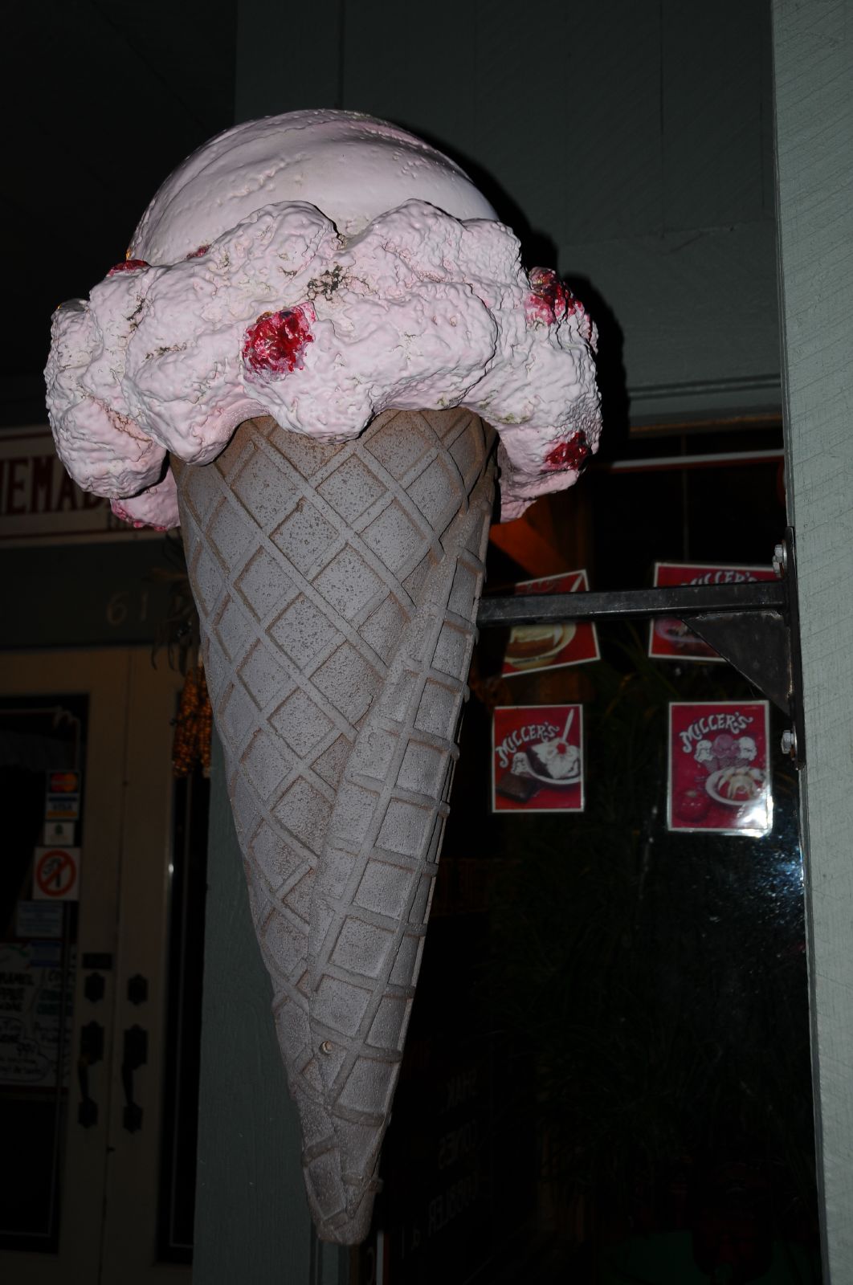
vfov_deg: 49.6
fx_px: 1390
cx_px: 426
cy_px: 642
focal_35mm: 39
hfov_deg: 34.1
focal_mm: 26
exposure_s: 1/60
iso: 200
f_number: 3.8
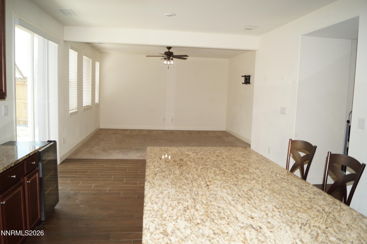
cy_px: 122
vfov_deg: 47.9
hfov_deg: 67.4
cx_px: 184
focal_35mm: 27
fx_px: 275
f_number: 4
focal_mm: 18
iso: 320
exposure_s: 1/160
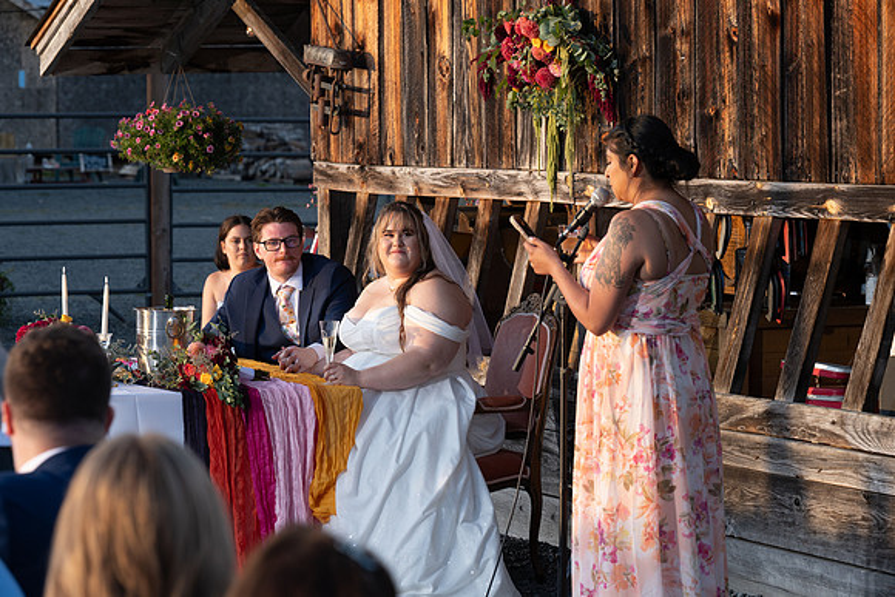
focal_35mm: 126
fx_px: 3133
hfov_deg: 16.3
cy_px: 298
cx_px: 448
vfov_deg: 10.9
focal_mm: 126
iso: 320
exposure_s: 1/125
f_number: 7.1
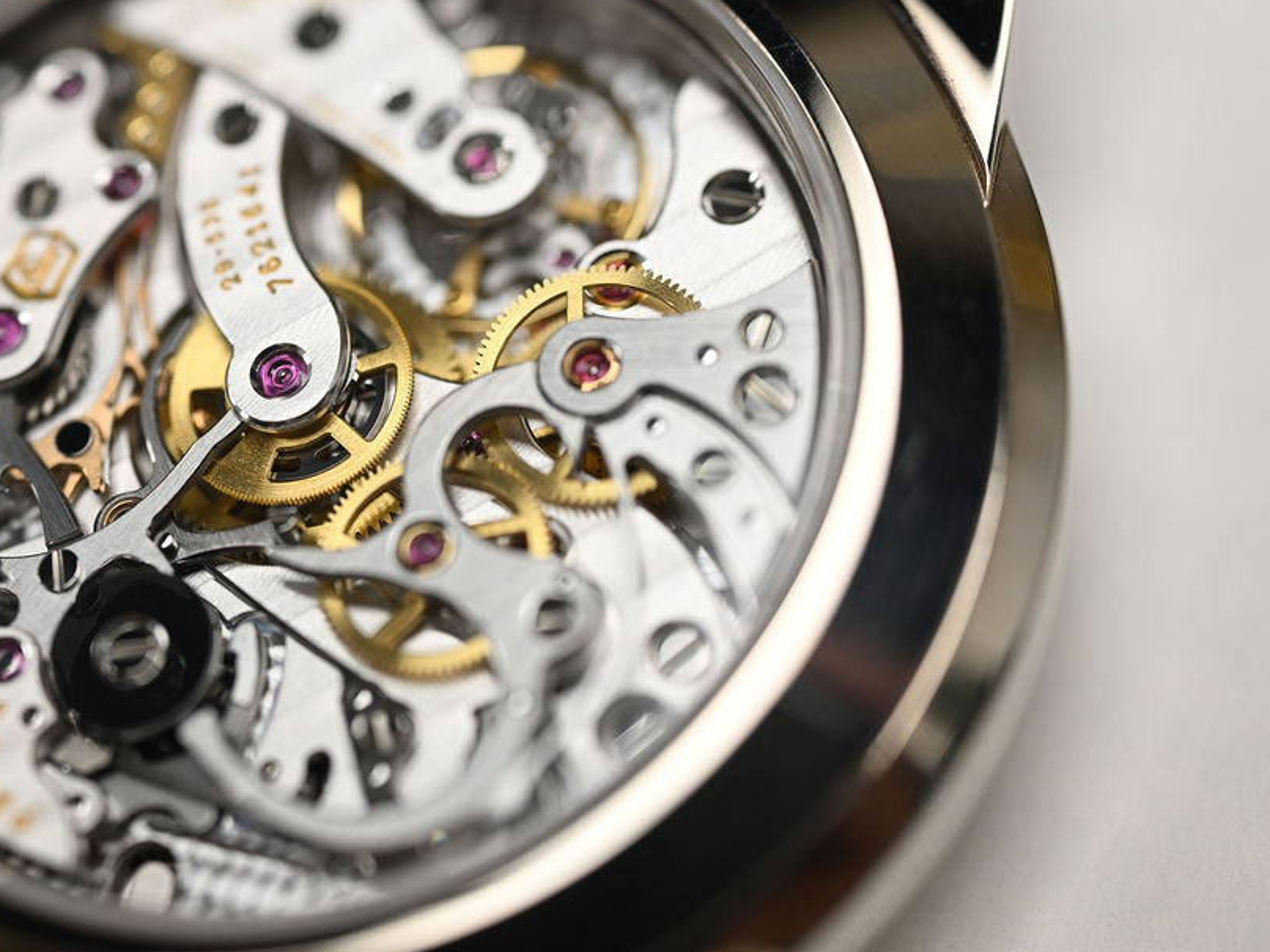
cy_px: 418
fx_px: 2238
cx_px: 538
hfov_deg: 31.6
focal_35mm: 61
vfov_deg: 24.0
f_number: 7.1
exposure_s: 1/250
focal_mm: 50
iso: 1250
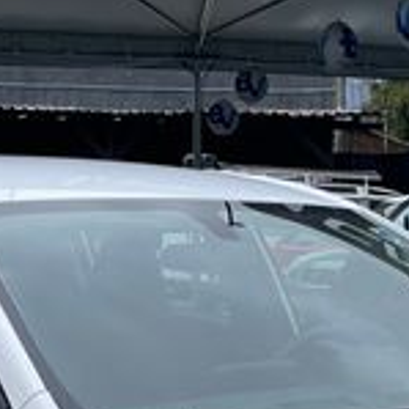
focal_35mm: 120
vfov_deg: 14.0
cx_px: 258
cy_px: 516
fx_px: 1604
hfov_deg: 14.5
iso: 32
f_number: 1.6
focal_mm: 5.1
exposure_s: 1/2387
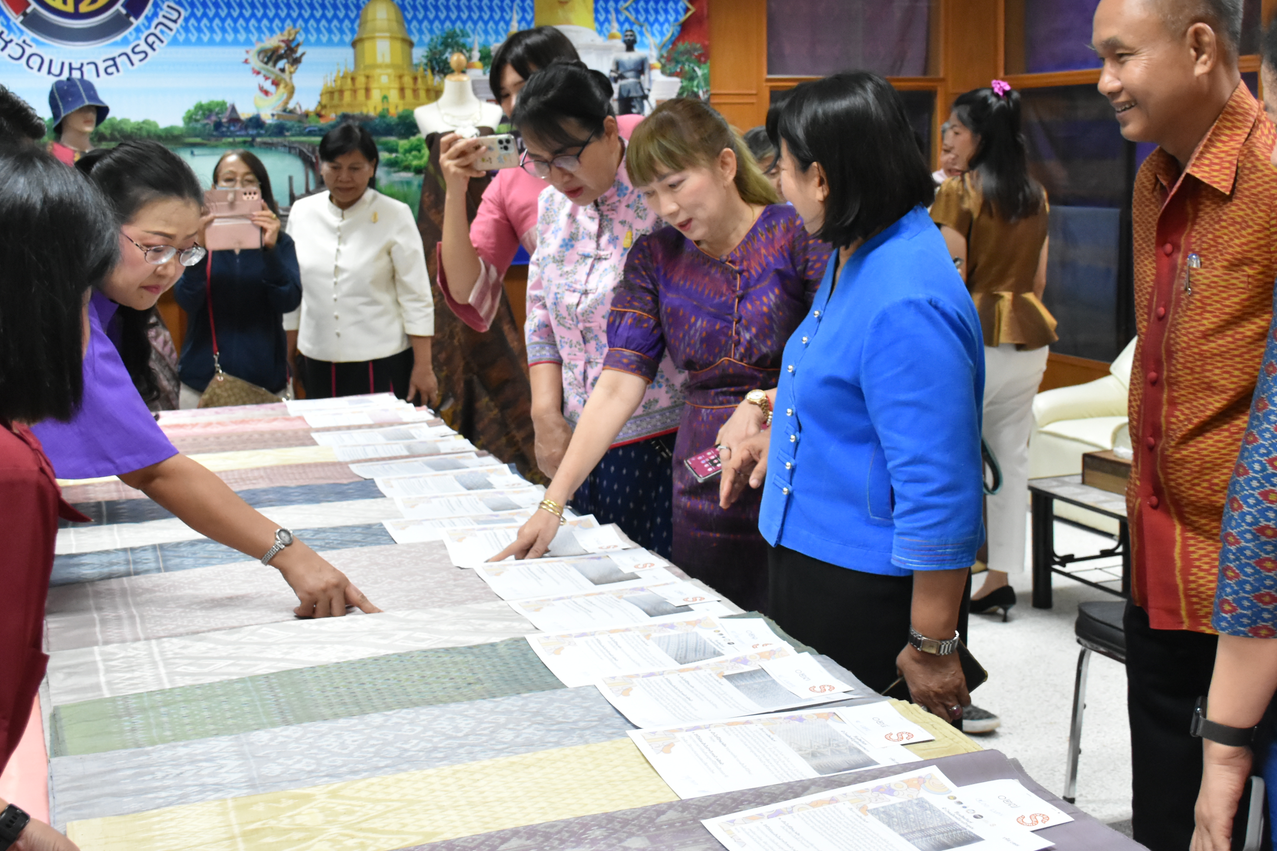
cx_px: 668
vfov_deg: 29.1
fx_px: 1631
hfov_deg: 42.7
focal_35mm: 46
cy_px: 325
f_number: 5.6
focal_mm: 24
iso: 3200
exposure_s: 1/125
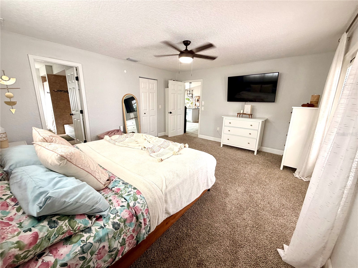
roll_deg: -0.1
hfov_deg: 102.1
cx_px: 179
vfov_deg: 85.7
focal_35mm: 14
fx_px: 145
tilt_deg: -13.9
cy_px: 134
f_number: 2.2
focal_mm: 2.22
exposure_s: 1/60
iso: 250
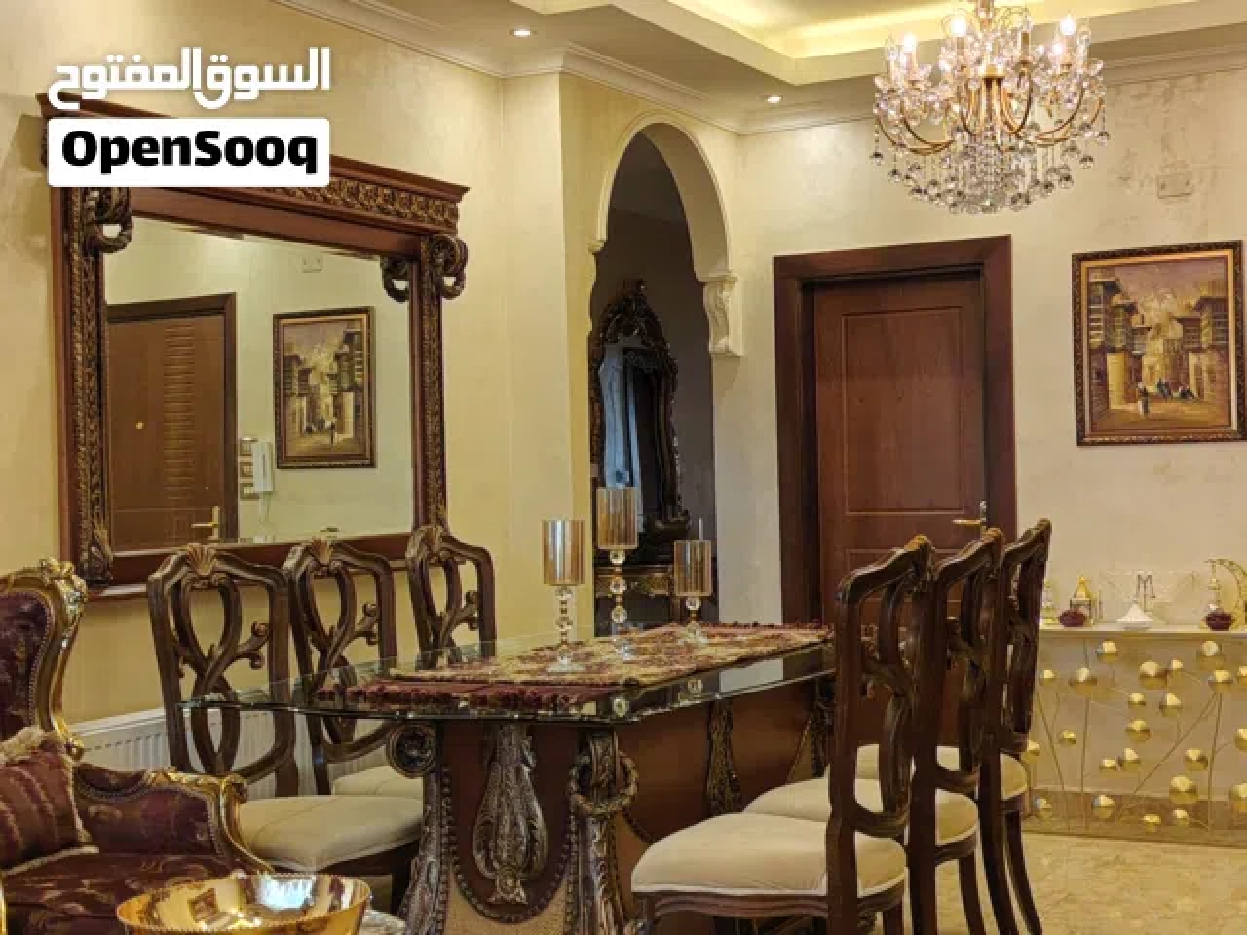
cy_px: 468
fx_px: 1873
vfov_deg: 28.0
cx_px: 624
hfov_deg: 36.8
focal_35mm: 52
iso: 191
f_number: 1.75
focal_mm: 5.25
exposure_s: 1/33.3
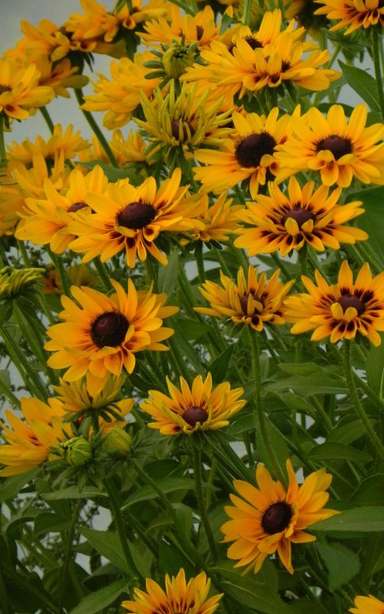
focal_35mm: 359
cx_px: 209
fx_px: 6007
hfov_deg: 3.7
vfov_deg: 5.8
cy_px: 306
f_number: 5
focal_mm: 59.9
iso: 160
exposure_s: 1/60
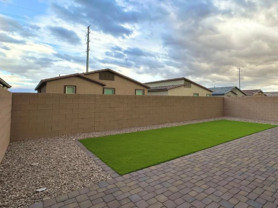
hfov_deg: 75.3
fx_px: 169
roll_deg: +0.0
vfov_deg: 63.2
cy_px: 92
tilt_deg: +3.1
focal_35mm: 21
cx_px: 196
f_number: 2.2
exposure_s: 1/356
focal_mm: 2.22
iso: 40
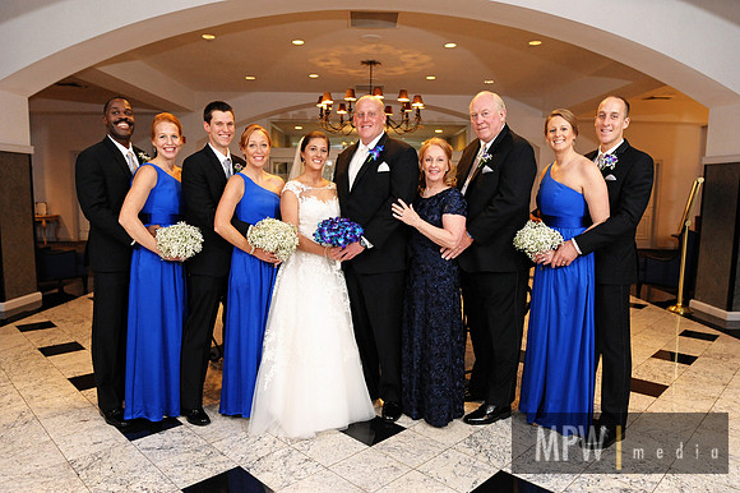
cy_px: 246
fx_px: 493
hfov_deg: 73.8
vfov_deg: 53.1
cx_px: 370
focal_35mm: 24
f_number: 3.2
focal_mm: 24
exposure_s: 1/200
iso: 2500
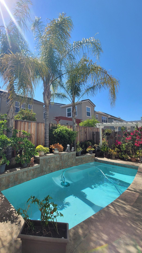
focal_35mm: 15
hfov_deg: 69.2
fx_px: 100
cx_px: 52
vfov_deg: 102.9
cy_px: 119
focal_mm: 2.2
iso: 64
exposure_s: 1/1756
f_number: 2.2
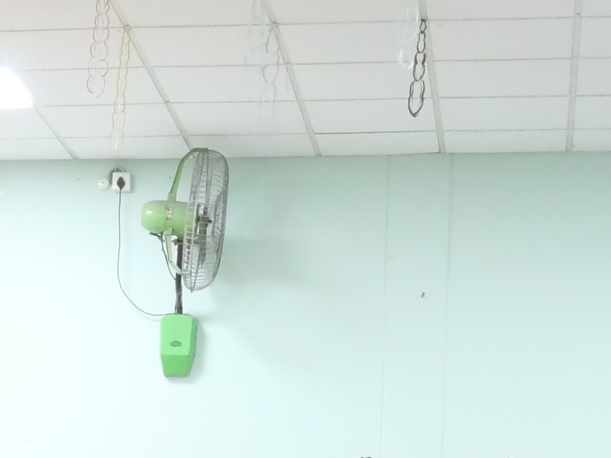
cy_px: 894
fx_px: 2612
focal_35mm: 148
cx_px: 92
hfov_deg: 13.3
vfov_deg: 9.4
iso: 3200
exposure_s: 1/60
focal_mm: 15
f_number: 3.7
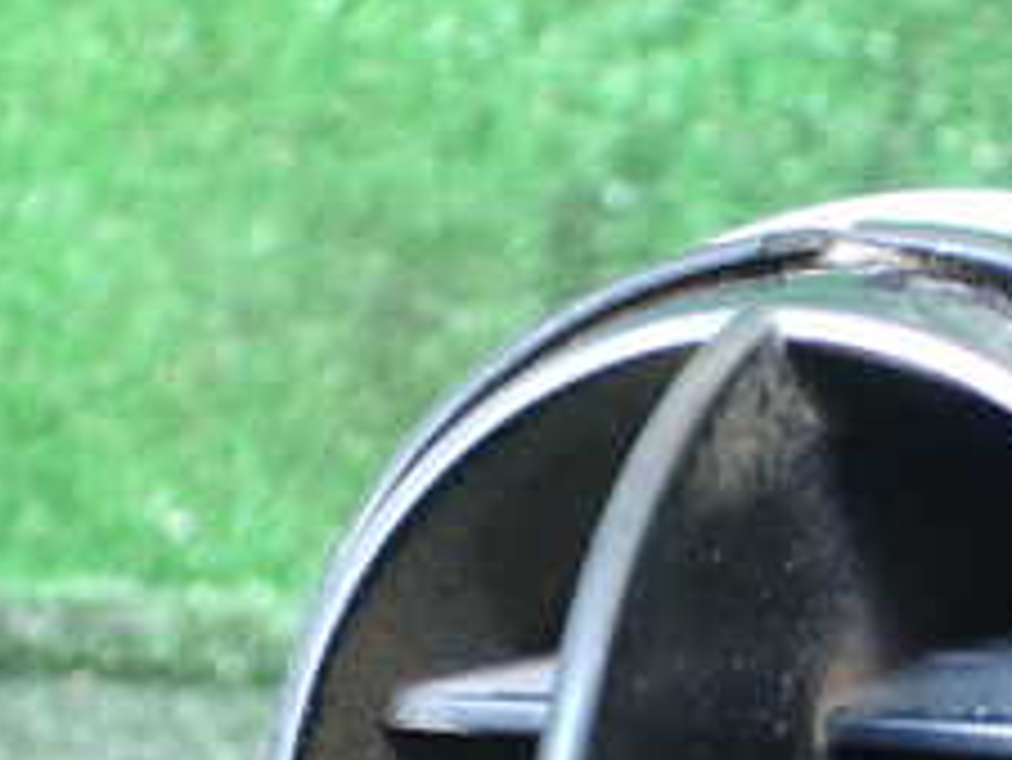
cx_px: 882
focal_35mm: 80
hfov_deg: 23.8
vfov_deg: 17.9
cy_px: 782
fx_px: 2340
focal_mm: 5.4
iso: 800
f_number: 2.3
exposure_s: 1/40
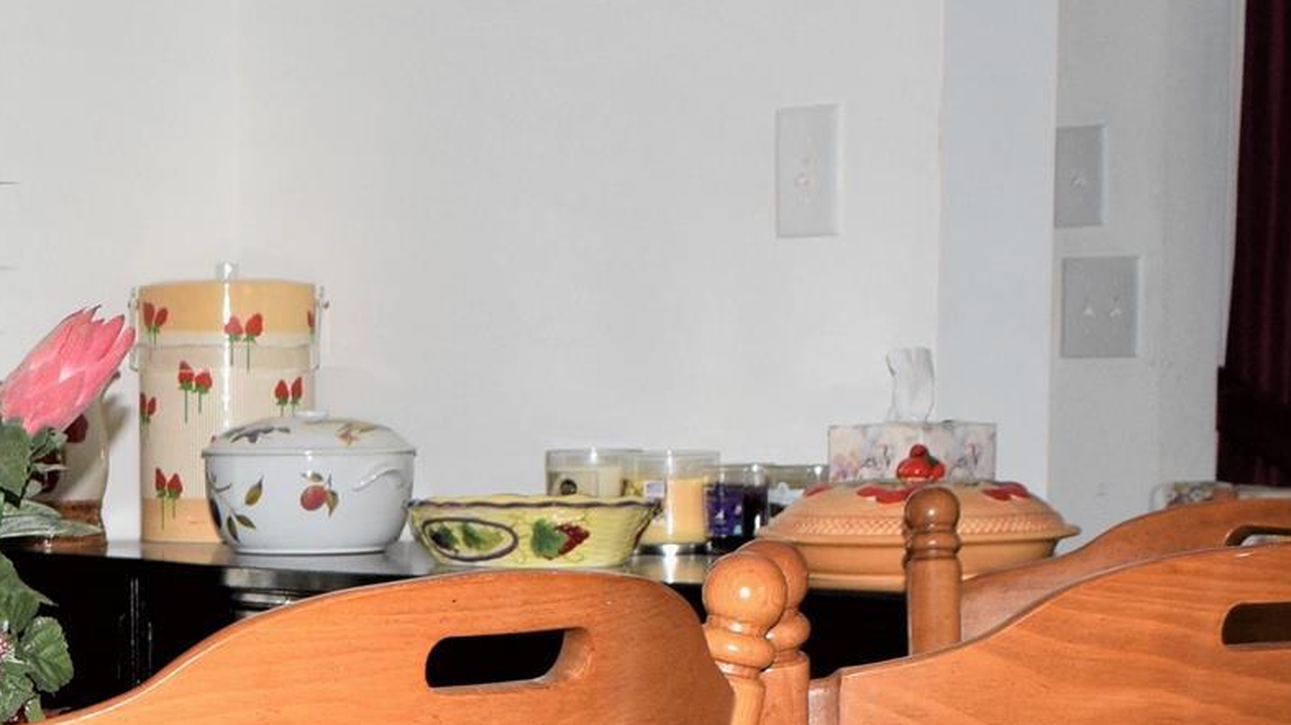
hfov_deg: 15.4
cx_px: -243
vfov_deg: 8.7
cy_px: 1191
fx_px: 4620
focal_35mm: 135
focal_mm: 22
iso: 560
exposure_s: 1/60
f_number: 8
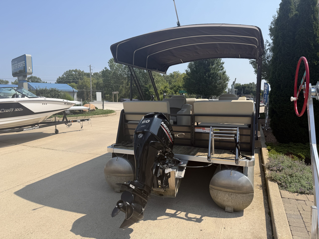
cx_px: 160
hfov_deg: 71.6
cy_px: 120
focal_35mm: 24
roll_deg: -0.6
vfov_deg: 56.8
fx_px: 221
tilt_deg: -3.5
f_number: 1.78
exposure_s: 1/4167
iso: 80
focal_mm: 6.76
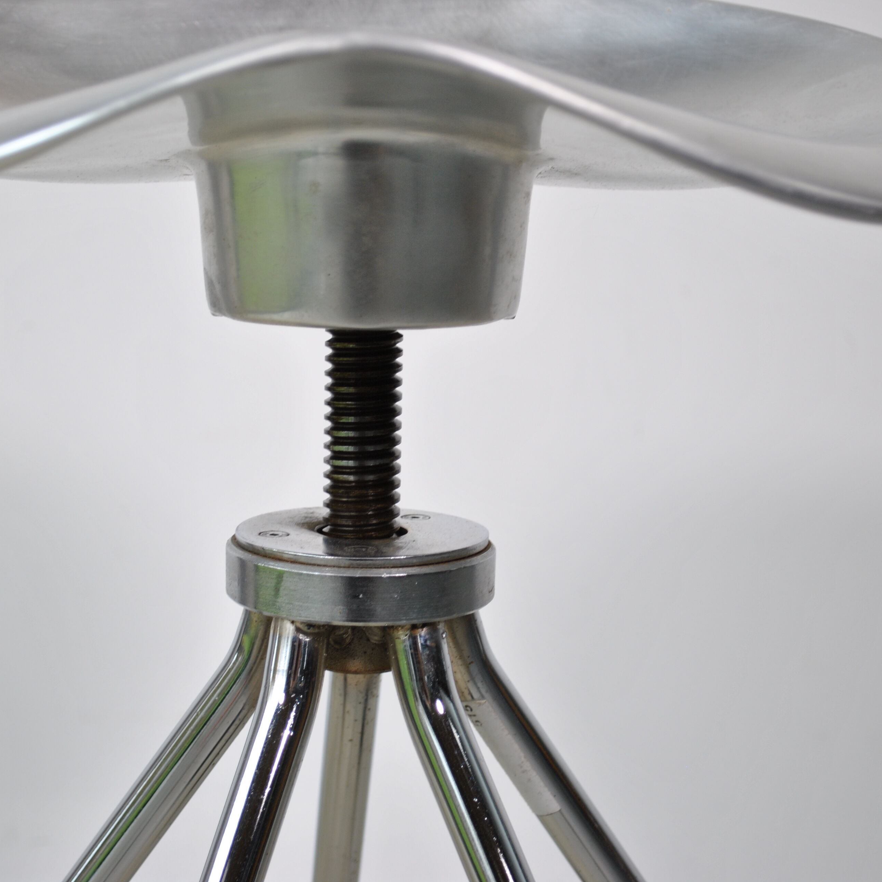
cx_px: 372
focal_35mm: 77
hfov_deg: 22.5
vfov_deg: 22.5
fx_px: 2220
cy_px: 440
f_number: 5.3
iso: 200
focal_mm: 40
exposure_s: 1/60
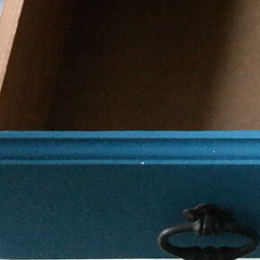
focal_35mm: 249
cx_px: 662
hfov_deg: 6.6
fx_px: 2116
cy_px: -206
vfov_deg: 6.9
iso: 3200
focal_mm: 32
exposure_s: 1/60
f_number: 4.5
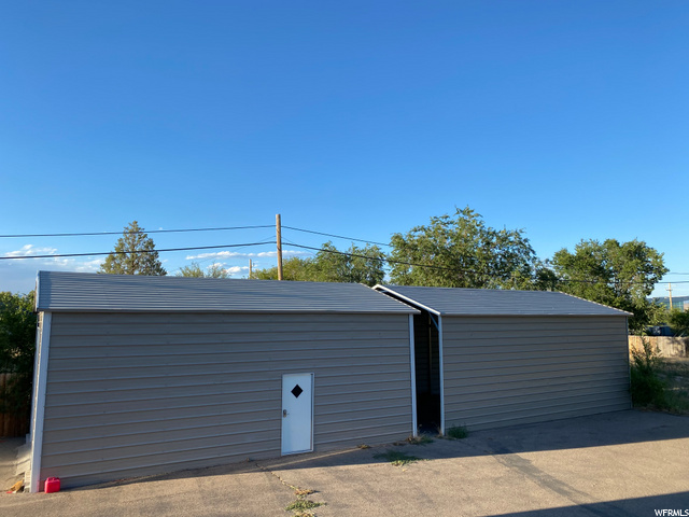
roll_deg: +0.9
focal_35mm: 26
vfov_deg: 53.1
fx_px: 518
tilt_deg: +5.7
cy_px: 258
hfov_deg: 67.3
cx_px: 344
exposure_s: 1/1316
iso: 32
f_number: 1.8
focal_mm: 4.25
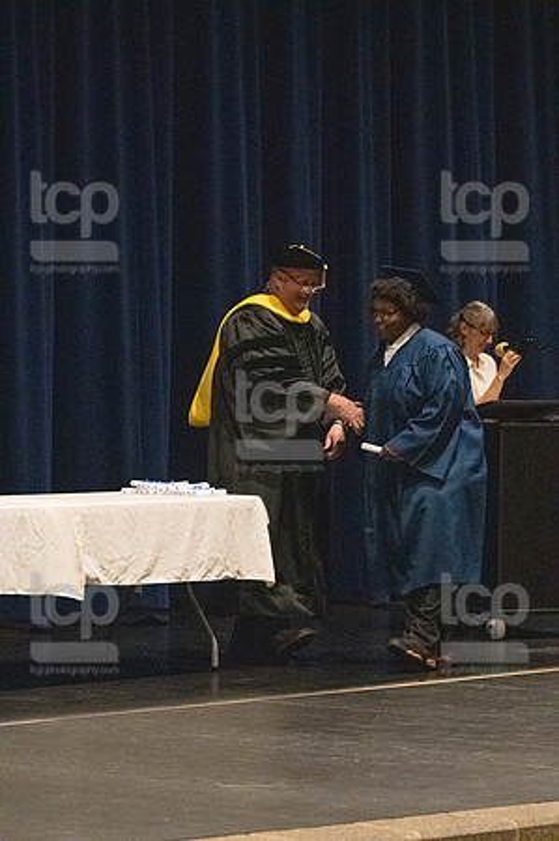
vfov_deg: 12.5
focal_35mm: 165
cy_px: 420
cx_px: 280
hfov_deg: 8.3
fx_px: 3852
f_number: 3.2
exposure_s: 1/400
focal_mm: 110
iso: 10000
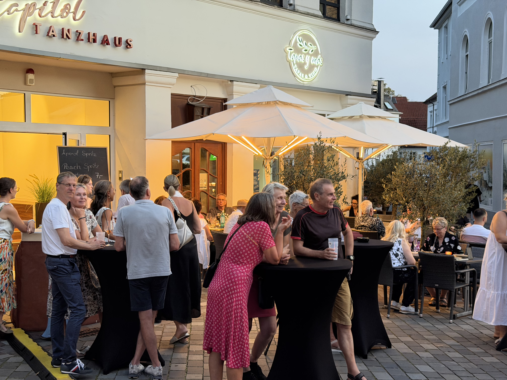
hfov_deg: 39.7
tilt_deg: -2.1
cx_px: 254
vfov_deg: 30.3
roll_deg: -1.6
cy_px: 190
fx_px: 703
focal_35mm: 48
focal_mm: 6.76
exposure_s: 1/33
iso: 320
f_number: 1.78
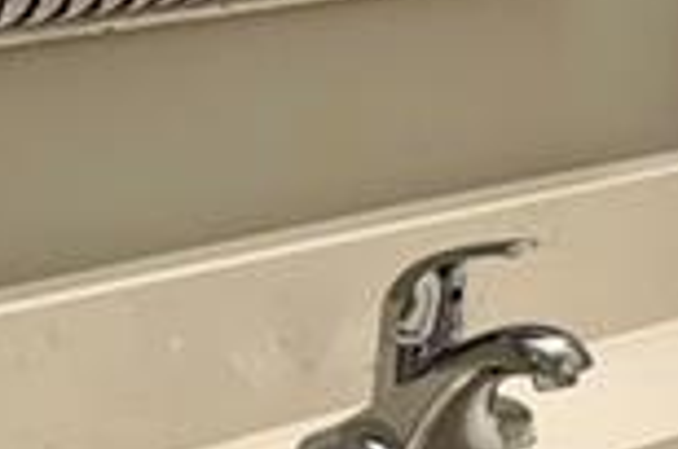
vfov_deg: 10.5
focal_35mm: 130
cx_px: 396
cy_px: 88
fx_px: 2443
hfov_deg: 15.8
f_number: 1.78
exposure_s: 1/120
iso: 125
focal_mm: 6.76
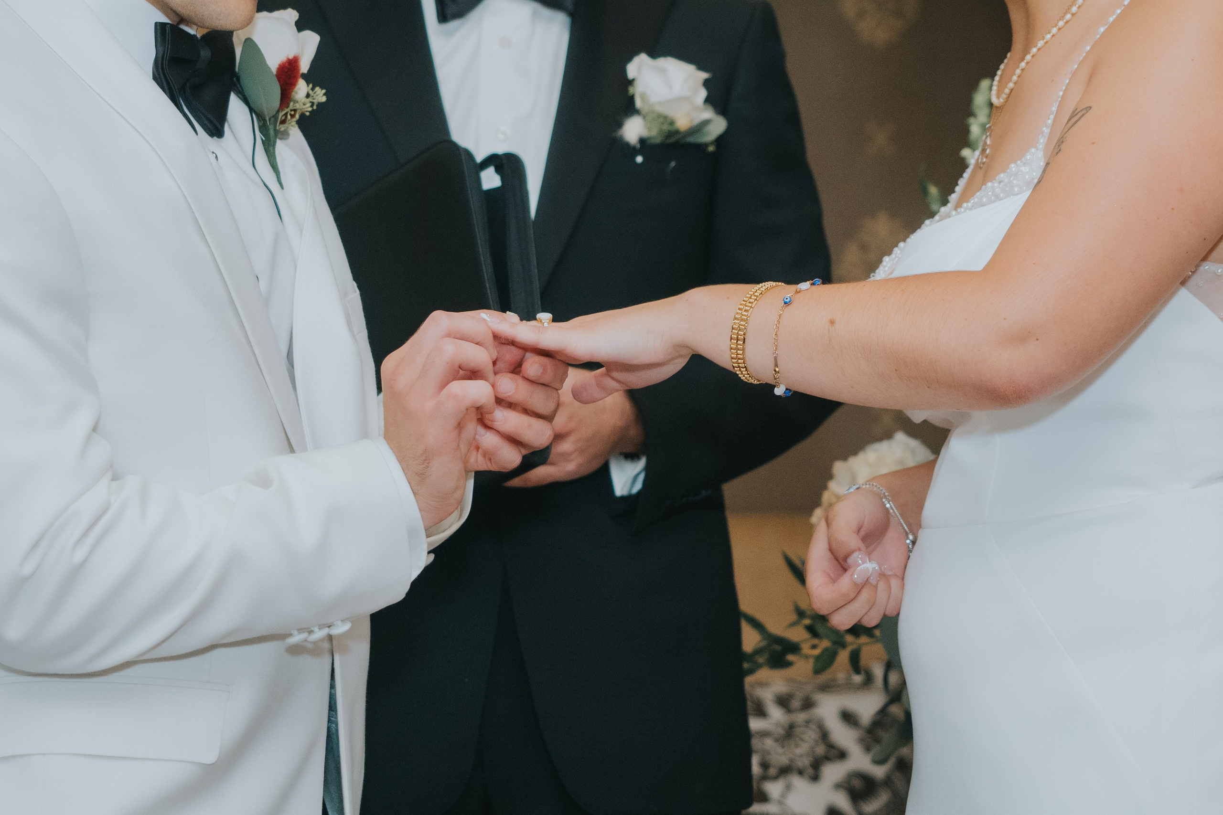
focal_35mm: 103
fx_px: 3491
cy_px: 366
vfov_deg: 13.3
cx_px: 531
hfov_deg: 19.9
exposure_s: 1/125
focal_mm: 38
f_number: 2.8
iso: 800
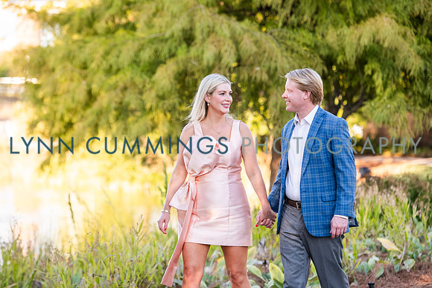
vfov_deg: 10.2
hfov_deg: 15.2
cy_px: 144
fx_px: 1615
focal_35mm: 135
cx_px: 216
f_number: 3.5
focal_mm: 130
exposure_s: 1/800
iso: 800
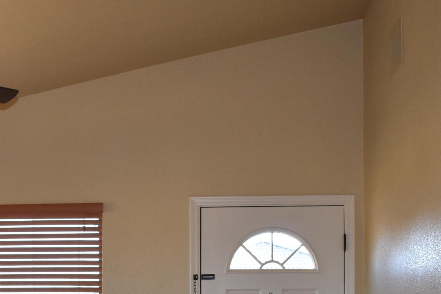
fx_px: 1078
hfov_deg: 22.4
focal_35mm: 88
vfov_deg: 15.0
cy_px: 350
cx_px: 16
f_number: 4
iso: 800
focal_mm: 20
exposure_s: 1/200
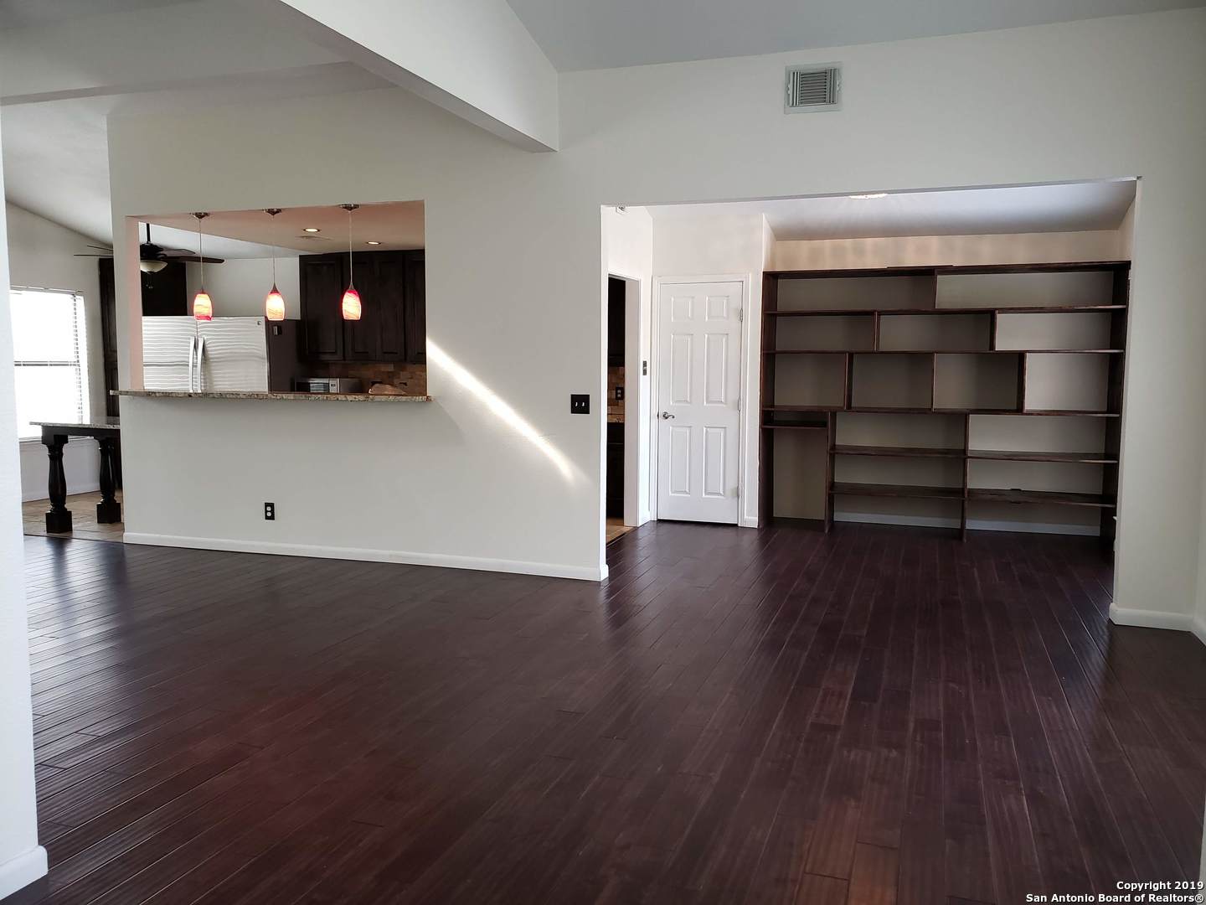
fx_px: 906
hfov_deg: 67.3
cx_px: 603
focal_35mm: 26
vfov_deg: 53.1
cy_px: 452
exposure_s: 1/60
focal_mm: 4.3
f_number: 2.4
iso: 250
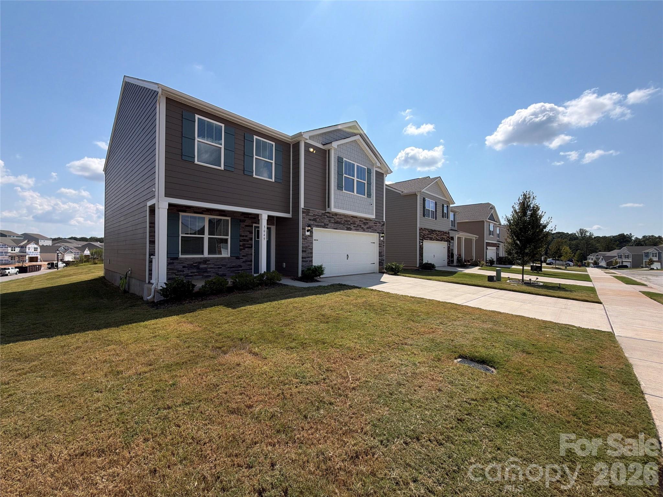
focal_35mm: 14
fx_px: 268
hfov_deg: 102.1
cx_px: 332
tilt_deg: -0.6
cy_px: 248
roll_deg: +1.3
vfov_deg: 85.7
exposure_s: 1/1211
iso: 20
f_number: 2.2
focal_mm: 2.22
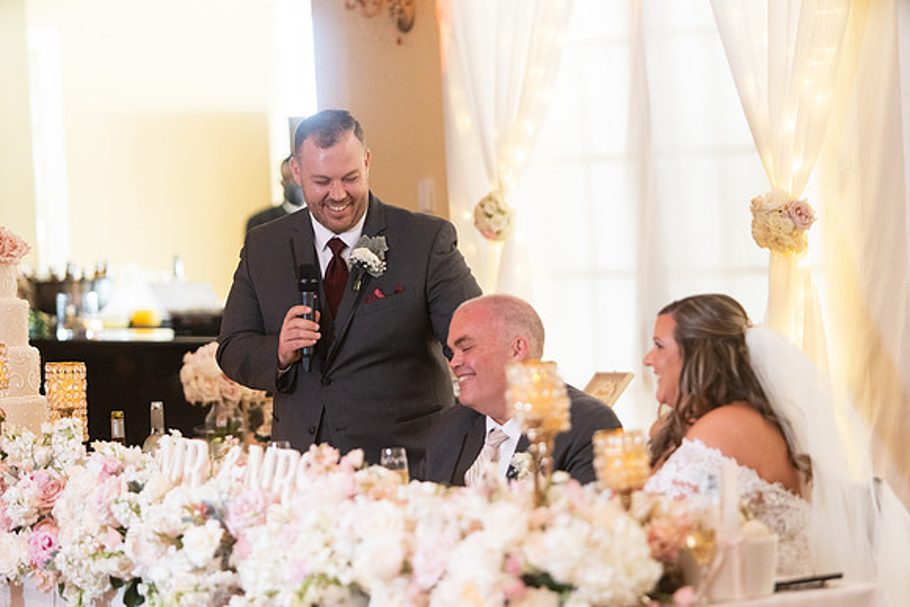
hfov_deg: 14.2
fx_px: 3666
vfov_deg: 9.5
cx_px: 455
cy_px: 304
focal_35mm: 145
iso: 4000
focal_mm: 145
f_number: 2.8
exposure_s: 1/200
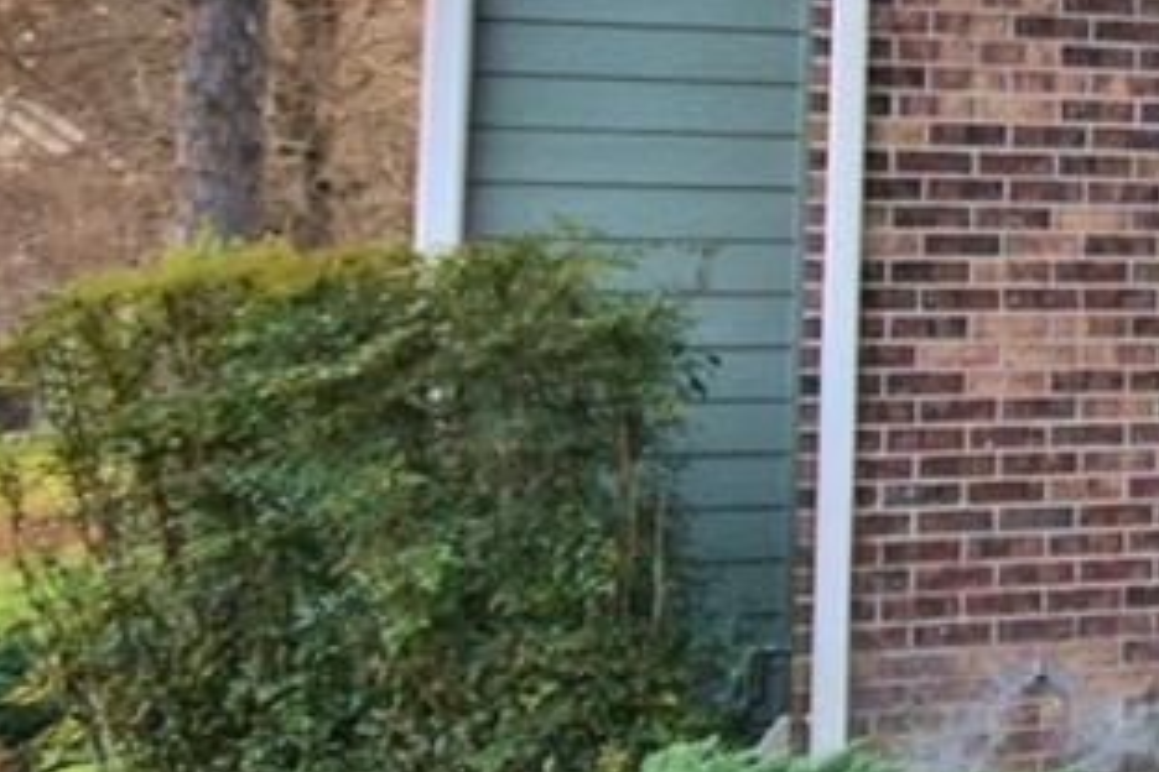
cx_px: 2426
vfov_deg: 17.6
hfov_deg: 17.3
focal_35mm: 77
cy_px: 160
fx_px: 2479
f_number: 4.5
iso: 200
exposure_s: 1/250
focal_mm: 10
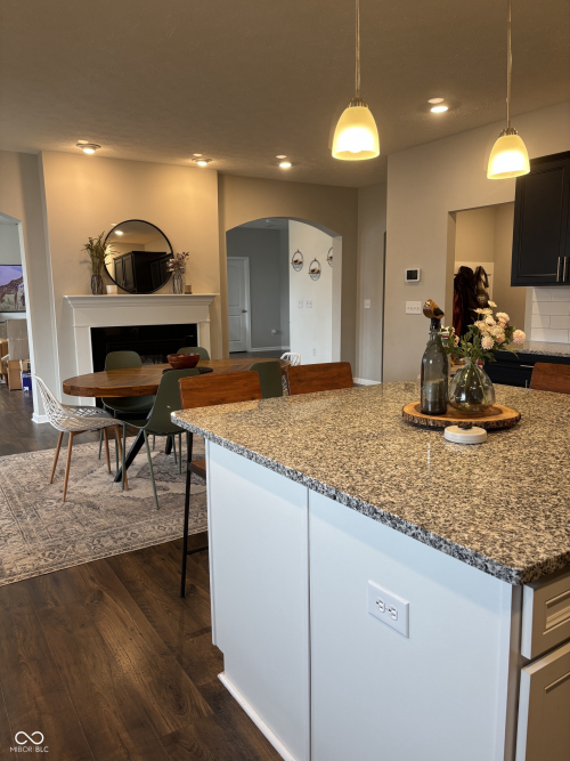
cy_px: 380
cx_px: 285
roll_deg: +0.4
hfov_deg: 53.0
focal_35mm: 26
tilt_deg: -9.0
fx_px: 571
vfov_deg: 67.3
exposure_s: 1/60
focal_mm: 5.96
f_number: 1.6
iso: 80
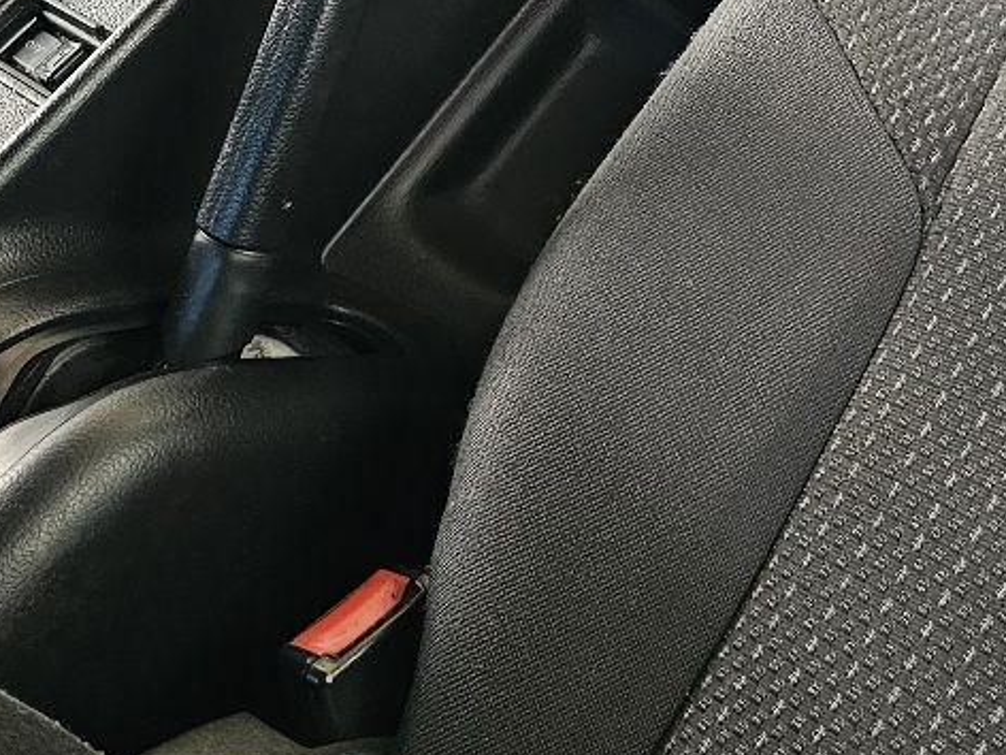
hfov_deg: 23.9
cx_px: 1010
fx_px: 2267
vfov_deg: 17.3
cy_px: -324
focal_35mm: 78
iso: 640
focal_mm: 6.3
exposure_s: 1/50
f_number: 1.7
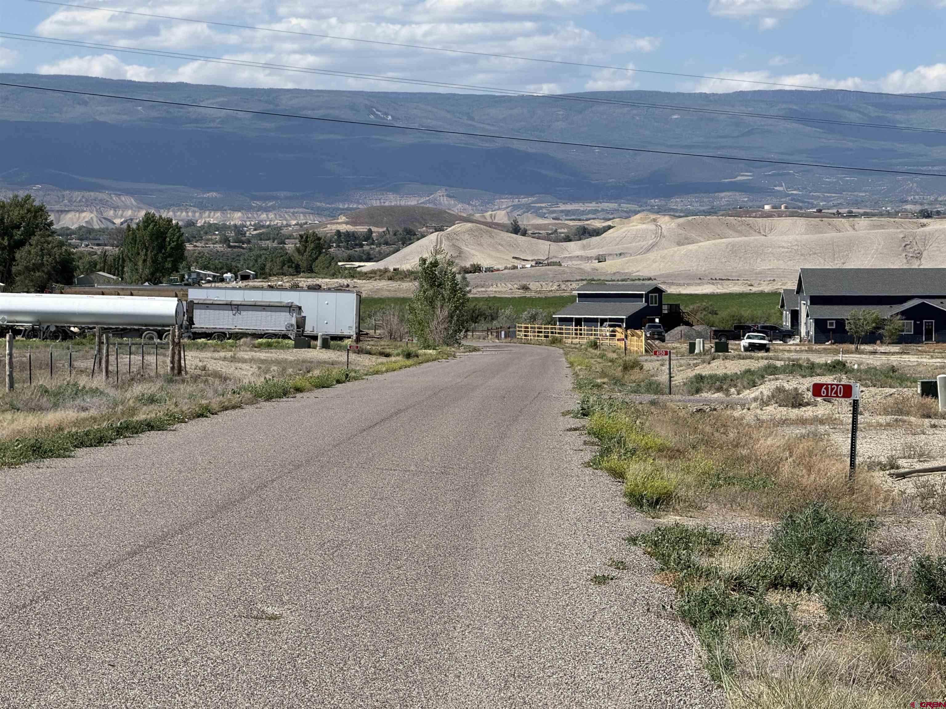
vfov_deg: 12.3
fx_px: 3279
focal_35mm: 120
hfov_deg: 16.4
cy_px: 354
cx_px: 473
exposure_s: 1/2439
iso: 64
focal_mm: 15.66
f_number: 2.8
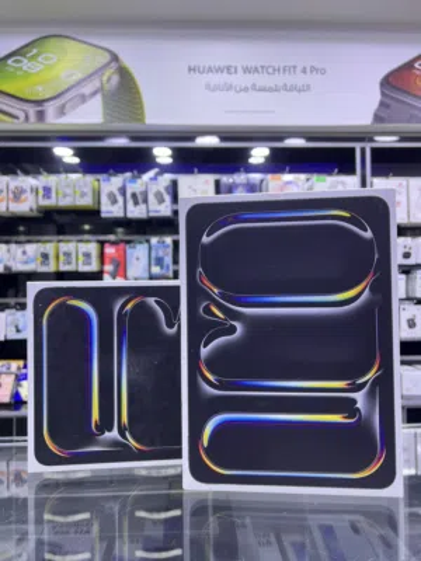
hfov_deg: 53.1
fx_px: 422
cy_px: 280
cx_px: 210
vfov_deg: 67.3
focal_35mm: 26
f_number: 1.5
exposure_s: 1/100
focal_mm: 5.7
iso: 64
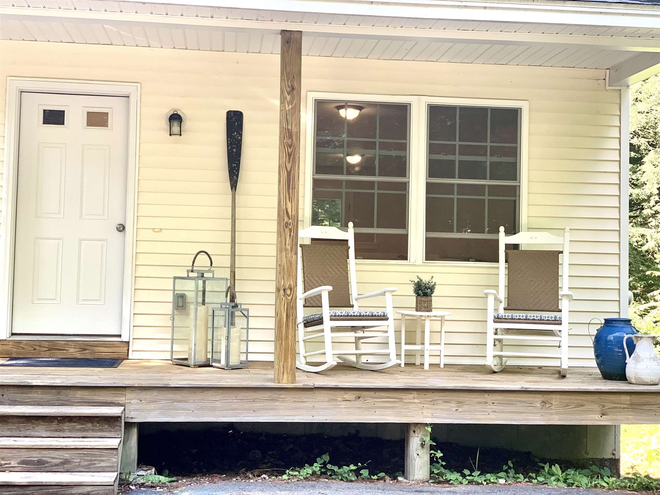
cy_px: 248
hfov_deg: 36.8
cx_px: 330
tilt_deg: +3.9
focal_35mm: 52
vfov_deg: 28.0
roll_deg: -1.9
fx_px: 991
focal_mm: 6
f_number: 2.4
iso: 80
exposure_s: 1/122
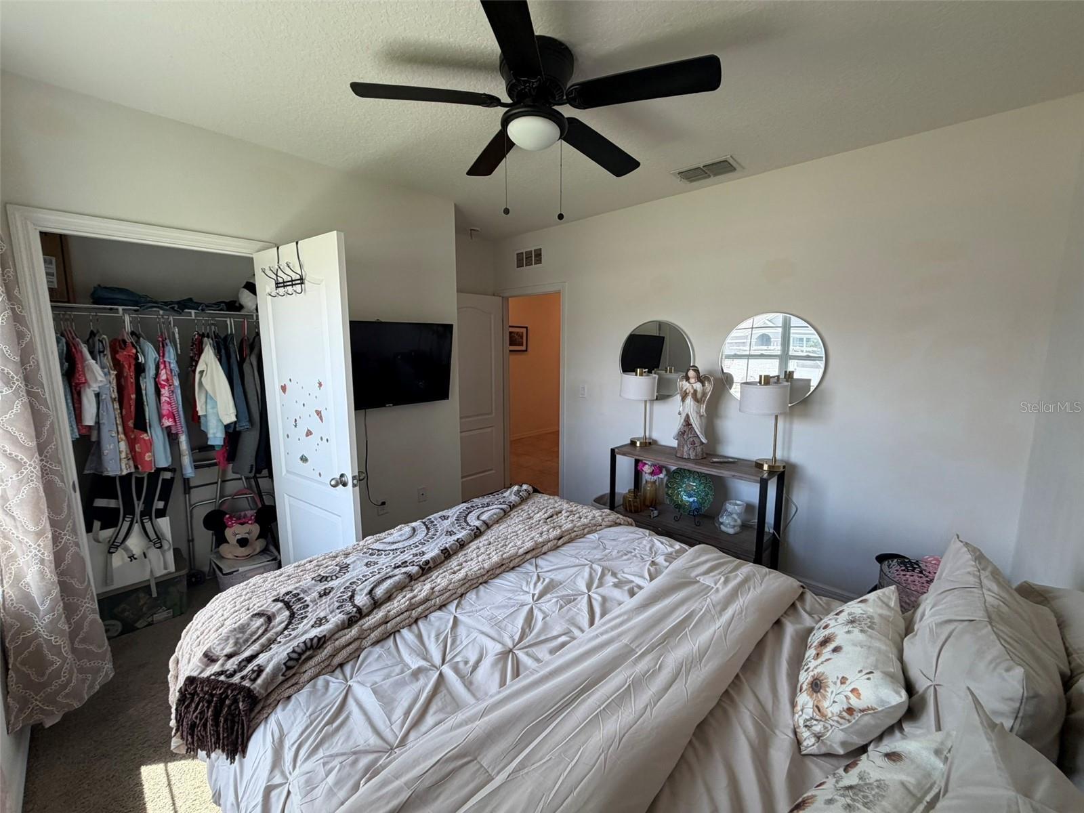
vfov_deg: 85.7
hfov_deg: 102.1
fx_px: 438
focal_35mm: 14
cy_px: 406
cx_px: 542
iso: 80
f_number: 2.2
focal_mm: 2.22
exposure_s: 1/120
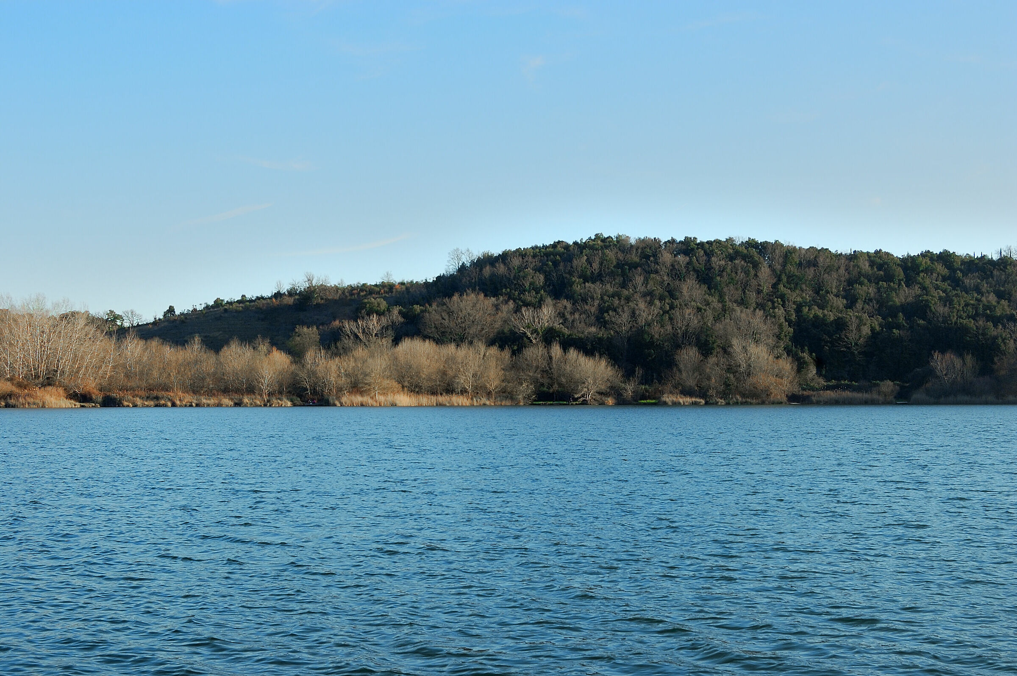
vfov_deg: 26.4
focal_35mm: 51
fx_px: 1439
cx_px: 508
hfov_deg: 38.9
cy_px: 338
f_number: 8
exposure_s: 1/125
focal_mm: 34
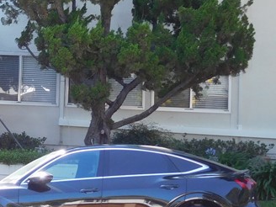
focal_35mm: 125
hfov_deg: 14.9
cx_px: -108
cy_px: 61
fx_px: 997
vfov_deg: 11.8
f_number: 3.9
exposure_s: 1/125
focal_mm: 7.1
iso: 125
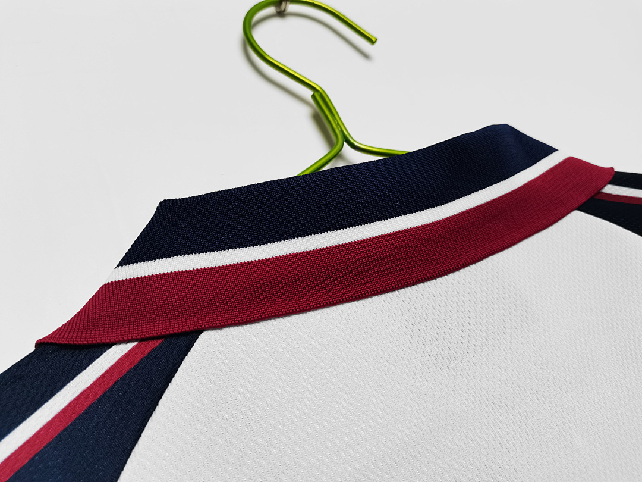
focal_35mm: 26
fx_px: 482
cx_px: 321
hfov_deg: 67.3
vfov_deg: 53.1
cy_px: 241
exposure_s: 1/100
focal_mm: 5.58
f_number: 1.8
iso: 64
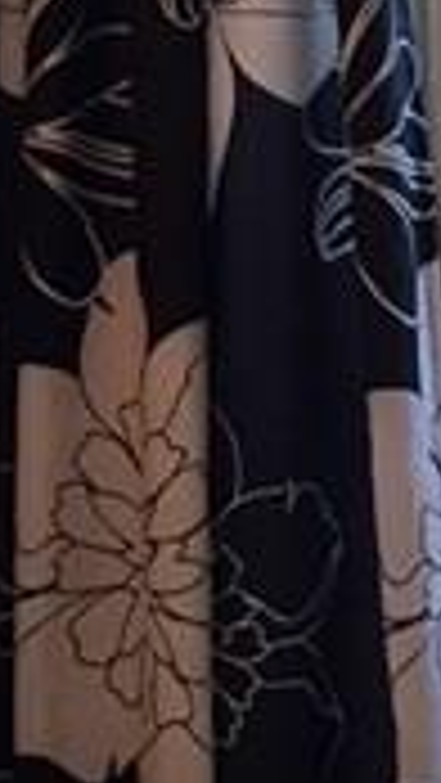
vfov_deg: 11.4
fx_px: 3863
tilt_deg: -4.3
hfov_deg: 6.5
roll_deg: -1.2
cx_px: 302
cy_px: -27
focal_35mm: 186
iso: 40
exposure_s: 1/30
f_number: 2.2
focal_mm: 4.15
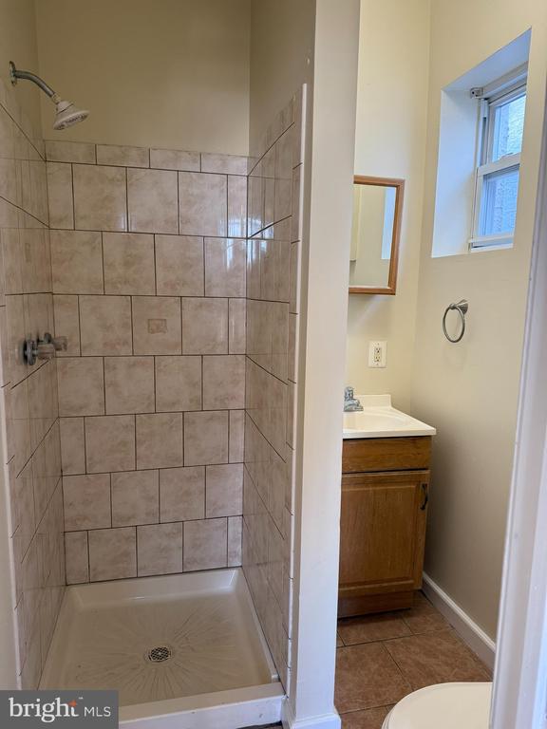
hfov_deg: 56.8
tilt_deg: -7.9
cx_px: 274
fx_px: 506
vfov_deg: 71.6
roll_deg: -1.6
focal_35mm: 24
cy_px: 364
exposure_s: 1/60
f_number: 1.78
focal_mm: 6.76
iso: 160
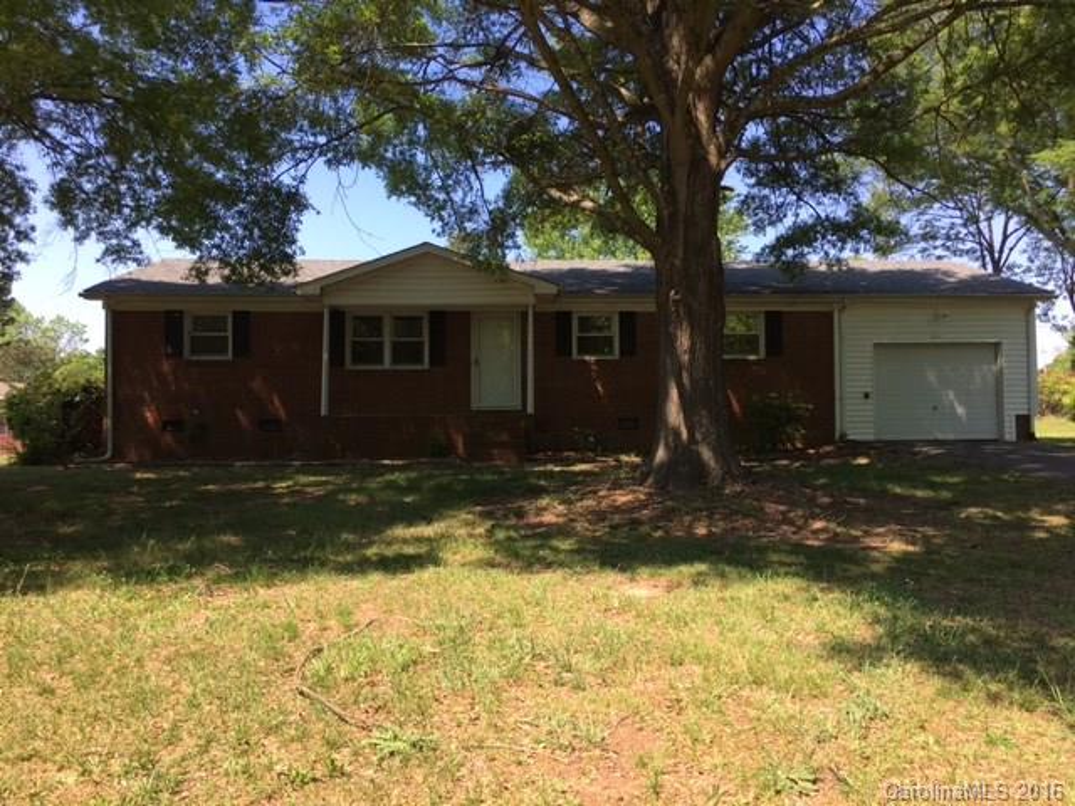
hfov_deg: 61.7
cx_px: 538
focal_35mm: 29
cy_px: 403
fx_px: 901
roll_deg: +1.3
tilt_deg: +2.1
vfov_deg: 48.2
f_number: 2.2
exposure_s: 1/481
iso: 25
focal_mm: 4.15
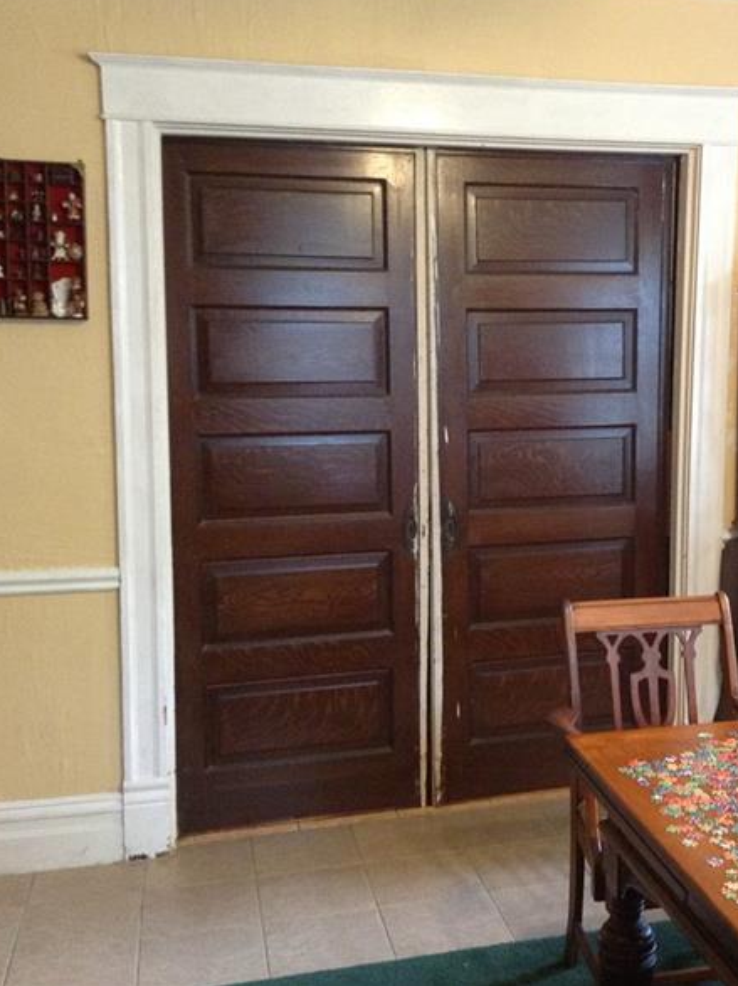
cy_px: 487
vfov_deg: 42.1
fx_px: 1280
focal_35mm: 45
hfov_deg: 31.6
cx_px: 556
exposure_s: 1/24
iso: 200
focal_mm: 3.3
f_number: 2.4
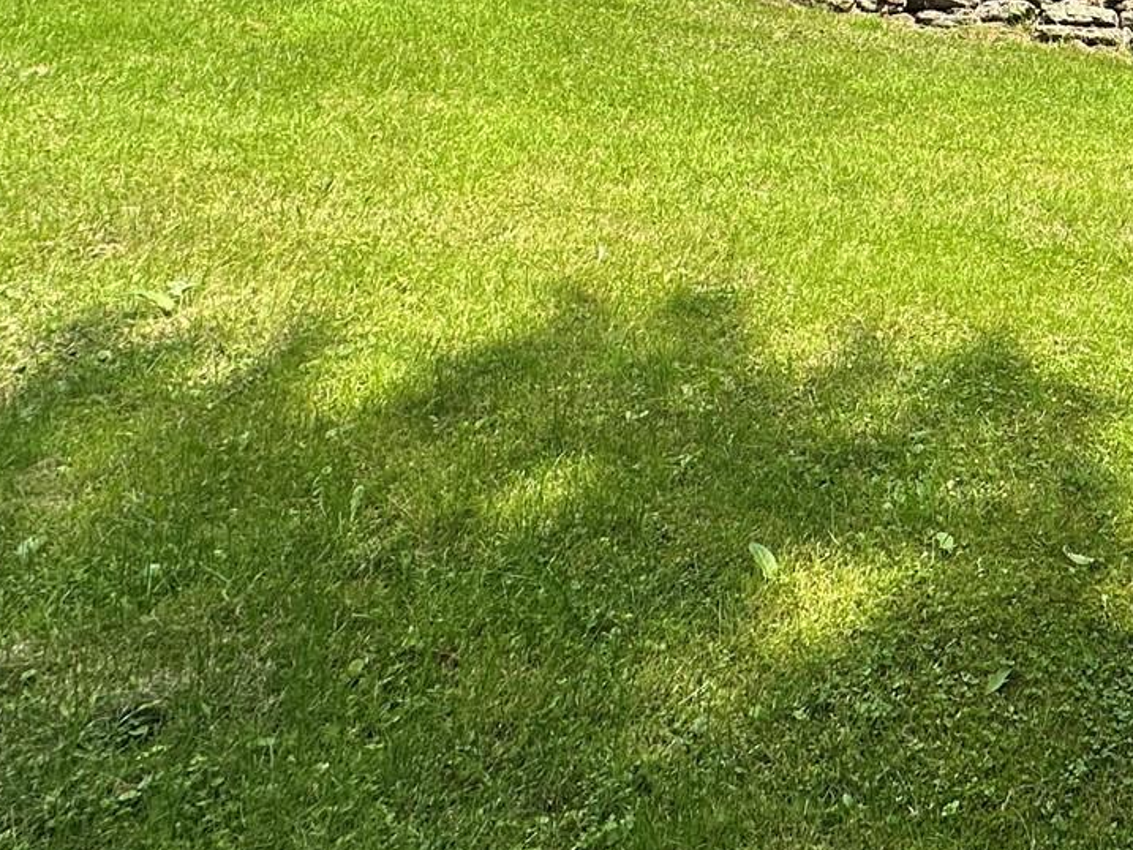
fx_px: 1309
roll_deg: -1.9
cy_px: -240
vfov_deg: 29.4
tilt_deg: +6.2
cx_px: 1267
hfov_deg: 38.2
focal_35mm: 40
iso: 40
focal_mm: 2.22
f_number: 2.2
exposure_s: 1/997
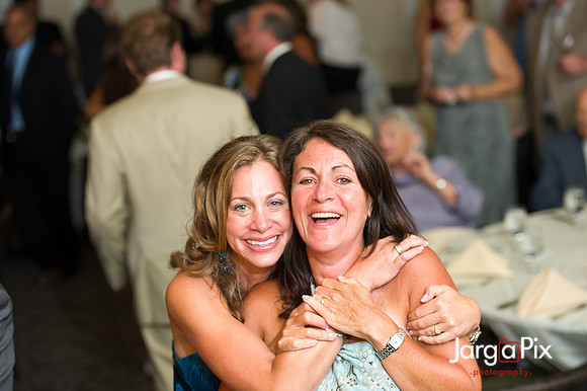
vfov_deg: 15.2
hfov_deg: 22.6
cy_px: 196
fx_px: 1467
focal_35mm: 90
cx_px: 294
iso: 1600
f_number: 3.2
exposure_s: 1/125
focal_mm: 90
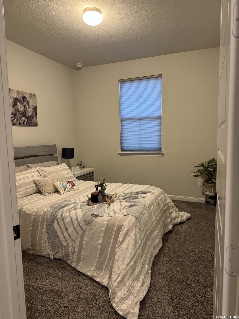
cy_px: 160
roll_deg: +1.6
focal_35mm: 24
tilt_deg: -6.2
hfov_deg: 56.8
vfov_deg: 71.6
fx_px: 221
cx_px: 120
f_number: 1.78
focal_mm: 6.76
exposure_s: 1/60
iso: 320
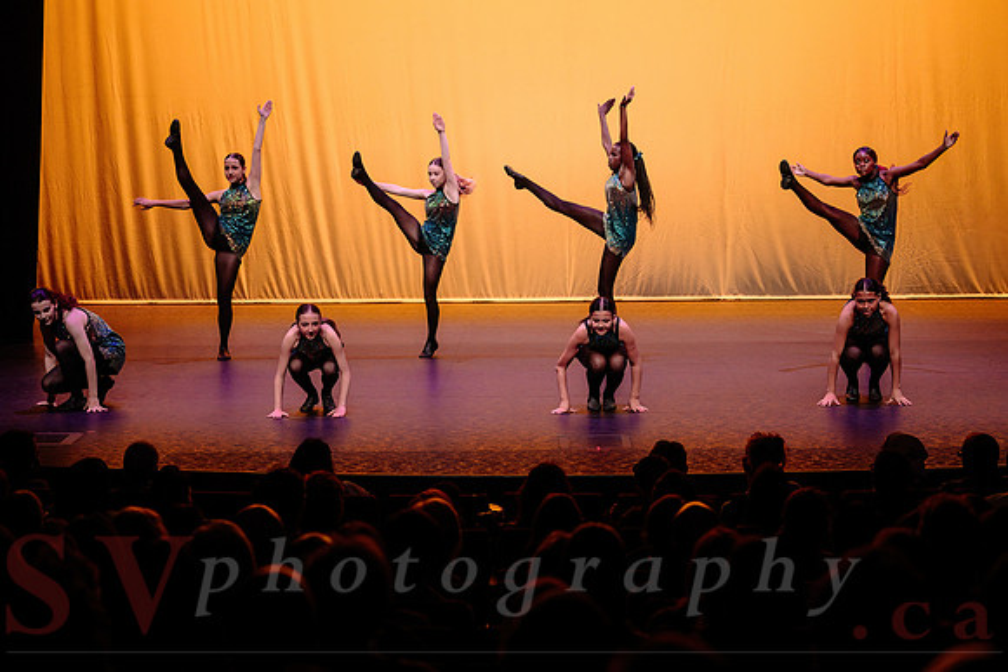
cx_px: 539
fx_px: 2383
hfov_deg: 23.9
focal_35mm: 85
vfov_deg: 16.1
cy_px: 276
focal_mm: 70
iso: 1600
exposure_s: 1/400
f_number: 3.2
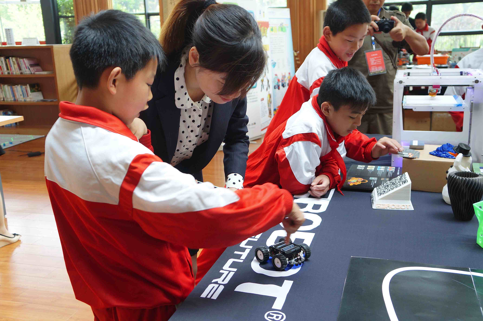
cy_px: 160
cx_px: 242
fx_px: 482
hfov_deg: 53.2
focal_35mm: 36
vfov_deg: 36.8
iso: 320
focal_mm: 24
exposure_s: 1/60
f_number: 4
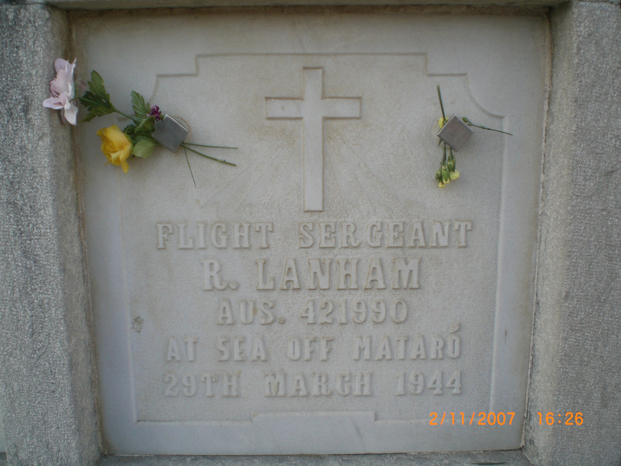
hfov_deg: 49.0
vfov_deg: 37.7
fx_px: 682
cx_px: 310
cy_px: 233
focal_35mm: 38
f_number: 3.1
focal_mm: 6.3
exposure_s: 1/125
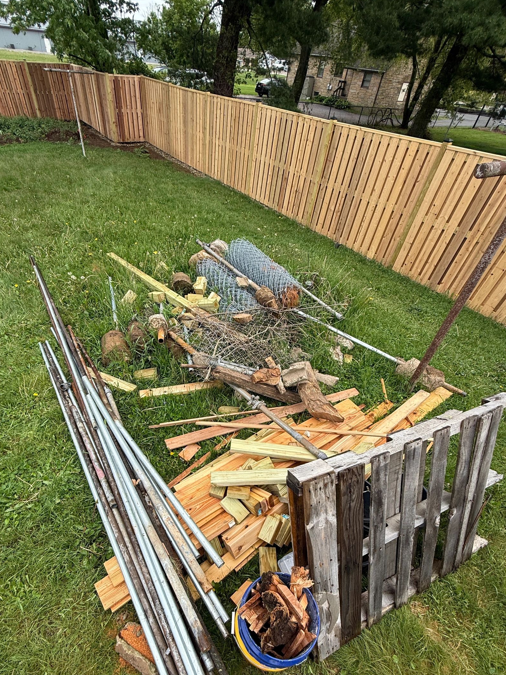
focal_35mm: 17
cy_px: 406
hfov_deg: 74.5
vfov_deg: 89.8
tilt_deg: -46.8
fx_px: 331
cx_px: 228
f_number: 2.2
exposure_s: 1/694
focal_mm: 2.22
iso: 50
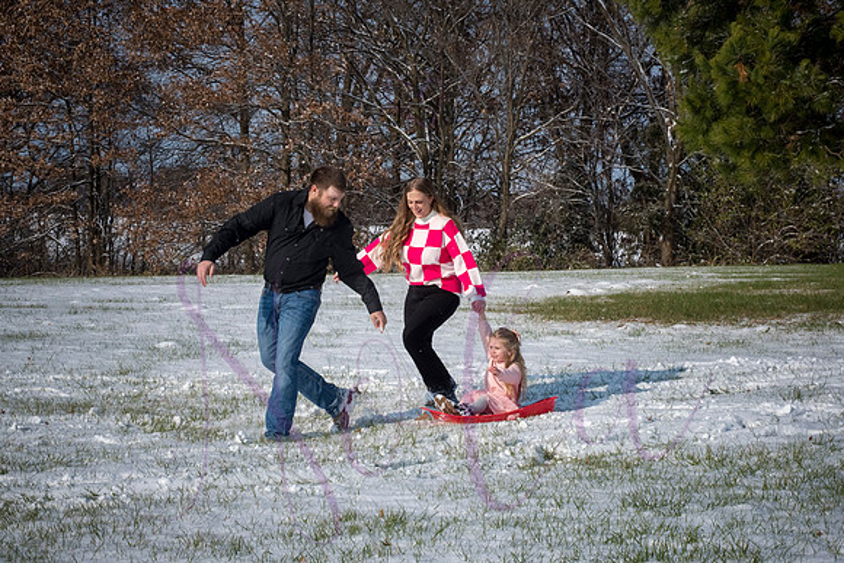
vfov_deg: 17.1
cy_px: 282
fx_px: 1876
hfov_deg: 25.4
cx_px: 422
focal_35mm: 80
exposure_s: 1/1000
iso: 640
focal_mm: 80
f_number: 16
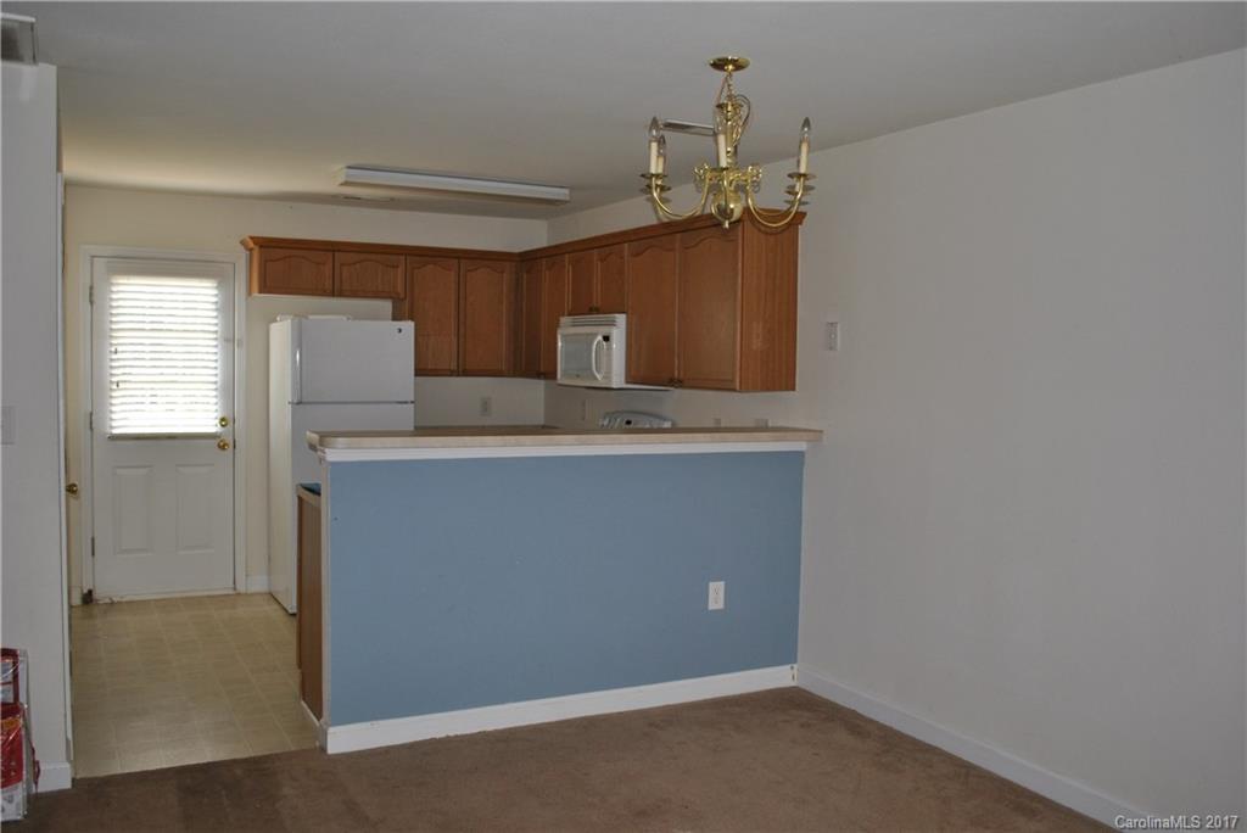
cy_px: 416
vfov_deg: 43.7
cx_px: 624
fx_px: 1040
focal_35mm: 30
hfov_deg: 61.9
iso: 200
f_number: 3.8
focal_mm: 20
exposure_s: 1/60
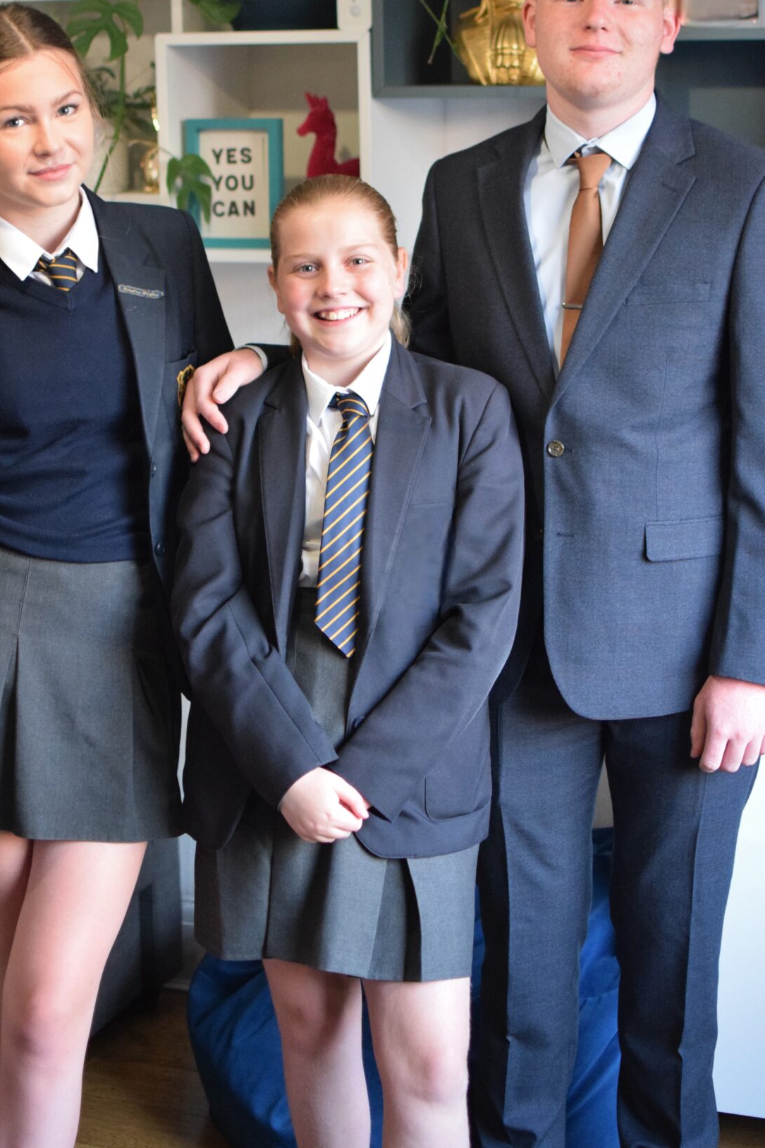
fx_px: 2221
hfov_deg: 19.5
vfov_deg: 29.0
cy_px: 506
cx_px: 337
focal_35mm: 70
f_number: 2
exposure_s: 1/323
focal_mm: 35
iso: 3200
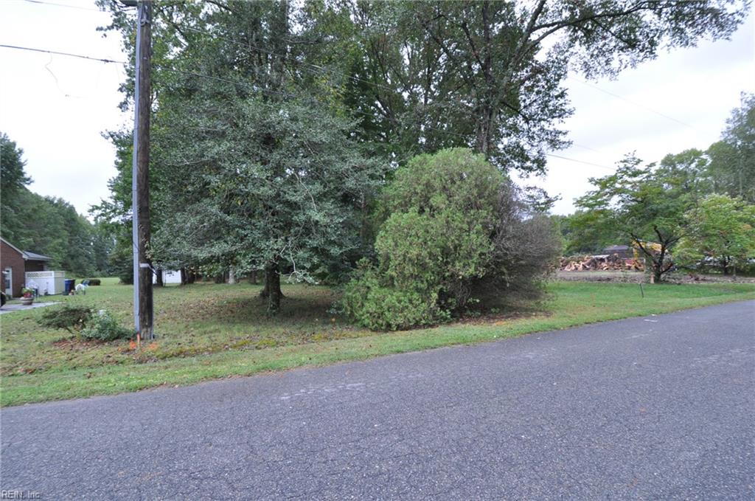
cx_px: 378
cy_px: 250
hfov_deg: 100.5
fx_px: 314
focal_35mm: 15
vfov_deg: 77.1
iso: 500
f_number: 10
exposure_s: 1/60
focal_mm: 10
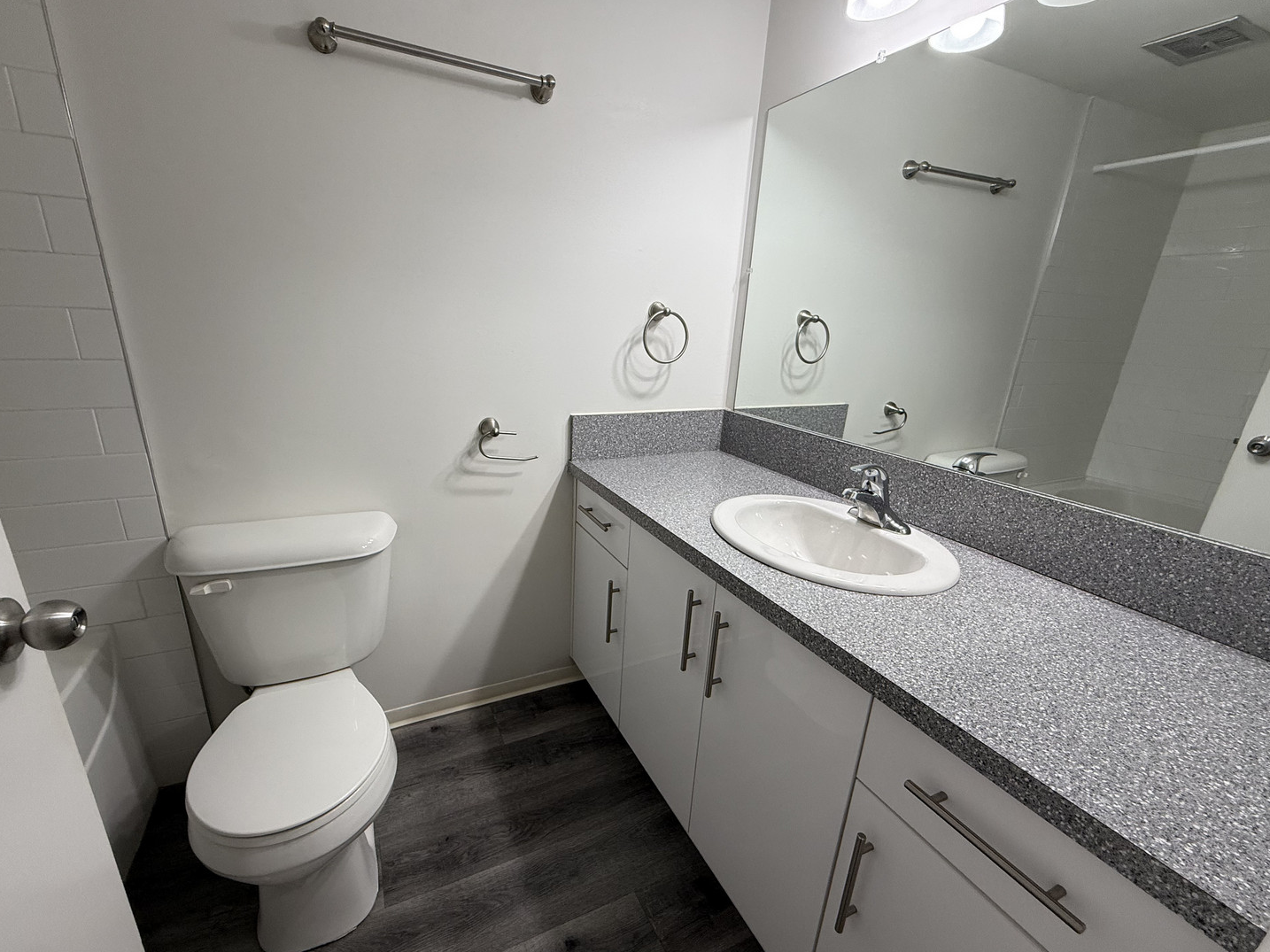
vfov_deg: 81.7
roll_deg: -3.3
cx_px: 607
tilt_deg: -19.0
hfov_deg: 98.1
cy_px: 499
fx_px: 550
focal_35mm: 15
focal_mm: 2.22
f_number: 2.2
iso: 125
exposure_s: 1/120
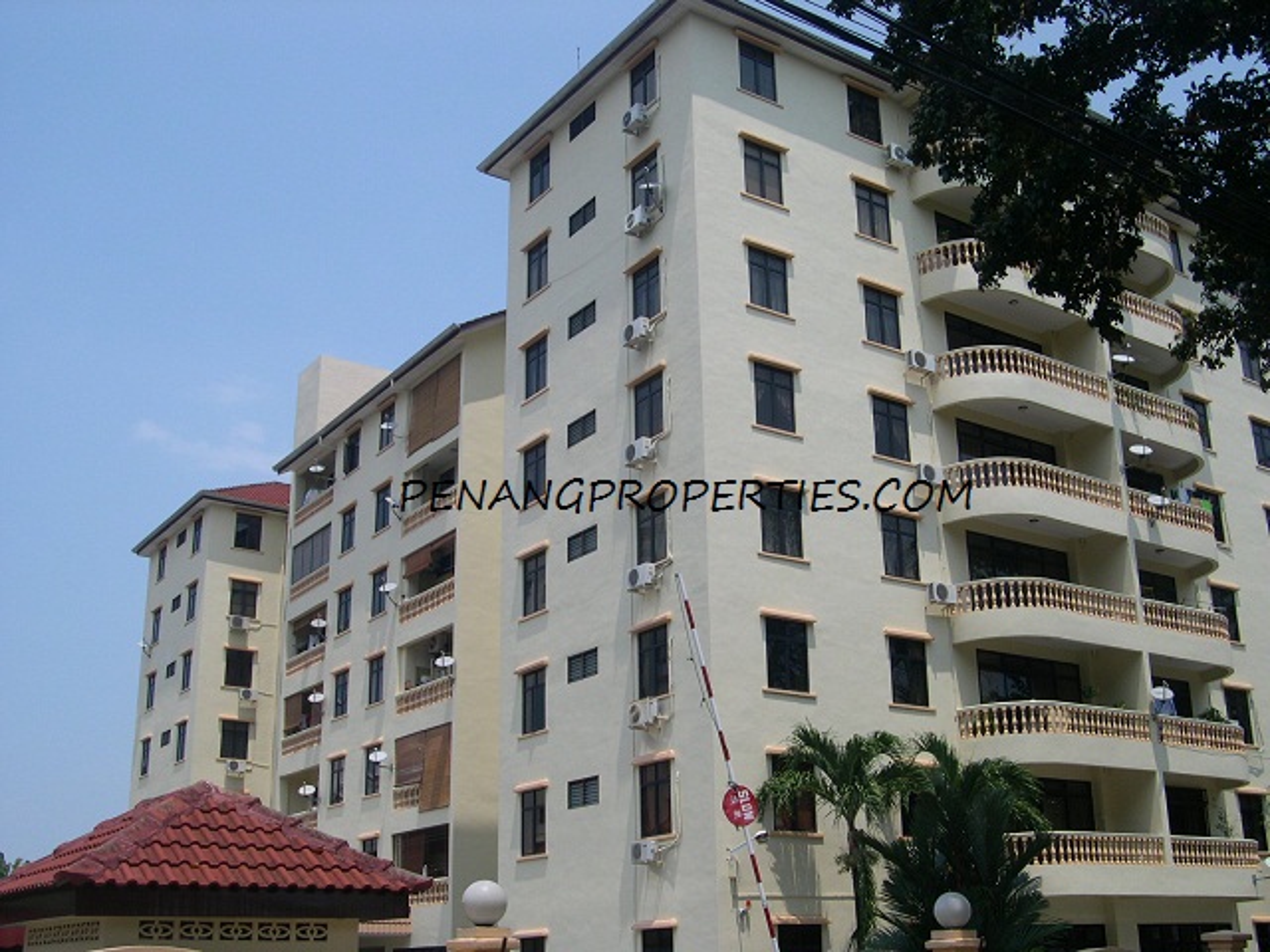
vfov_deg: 37.7
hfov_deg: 49.0
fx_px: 1394
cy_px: 476
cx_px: 635
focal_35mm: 38
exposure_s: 1/295
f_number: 7.6
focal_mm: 8
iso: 100
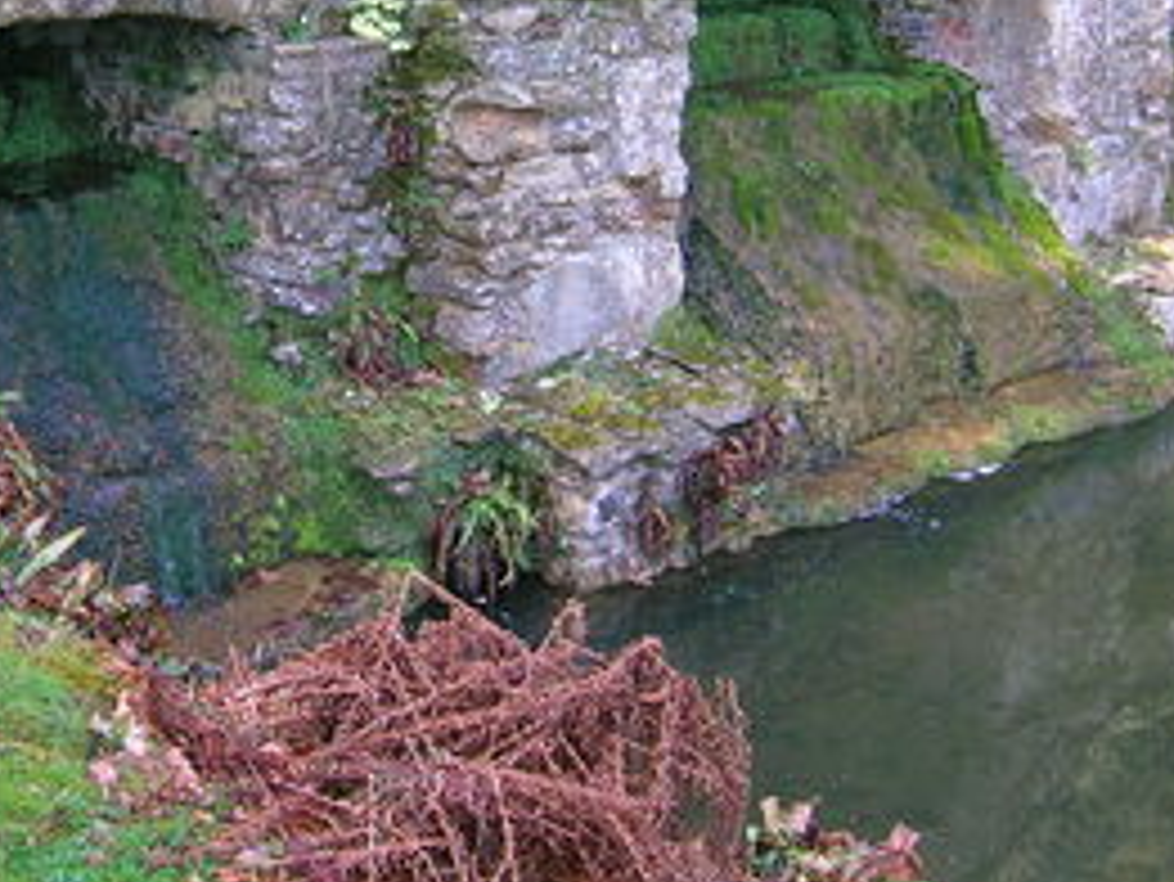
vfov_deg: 24.5
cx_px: 283
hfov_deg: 32.0
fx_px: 2002
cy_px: 184
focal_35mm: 59
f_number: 2.9
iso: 50
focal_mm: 5.8
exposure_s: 1/45
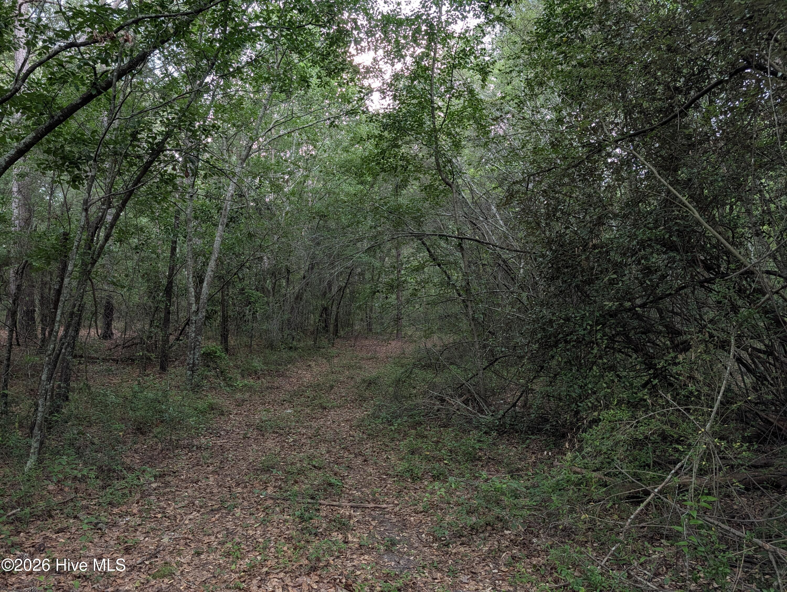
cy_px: 296
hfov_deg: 71.5
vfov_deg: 56.9
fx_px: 546
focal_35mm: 24
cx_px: 394
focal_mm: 6.9
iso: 65
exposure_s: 1/52.1
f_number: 1.68
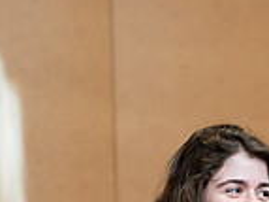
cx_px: 363
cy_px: 312
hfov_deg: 6.7
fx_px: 2275
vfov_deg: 5.0
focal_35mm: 293
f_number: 3.5
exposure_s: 1/200
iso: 1600
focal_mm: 75
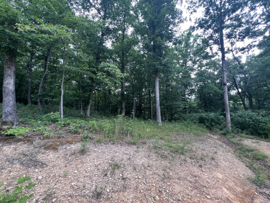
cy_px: 102
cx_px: 135
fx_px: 101
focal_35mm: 13
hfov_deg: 106.2
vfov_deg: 89.9
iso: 125
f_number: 1.8
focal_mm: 1.57
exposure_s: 1/99
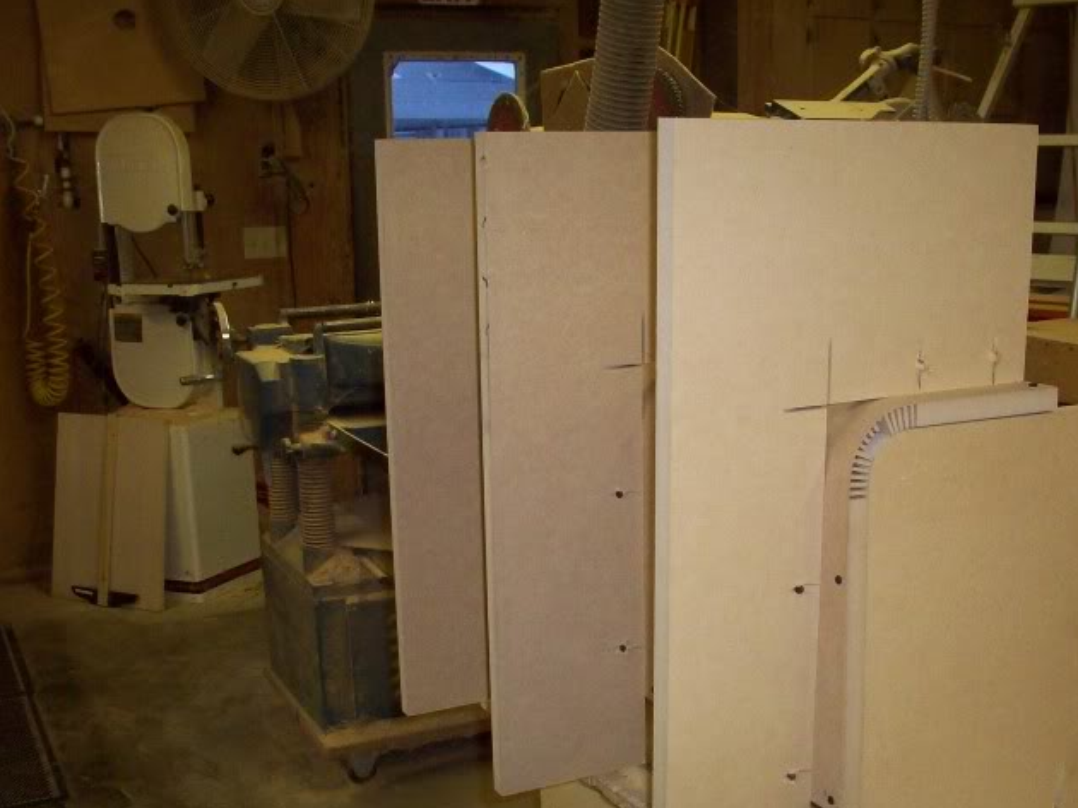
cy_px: 481
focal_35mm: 47
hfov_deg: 40.2
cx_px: 655
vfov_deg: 30.8
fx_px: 1463
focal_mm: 6.2
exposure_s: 1/64
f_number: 2.8
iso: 200
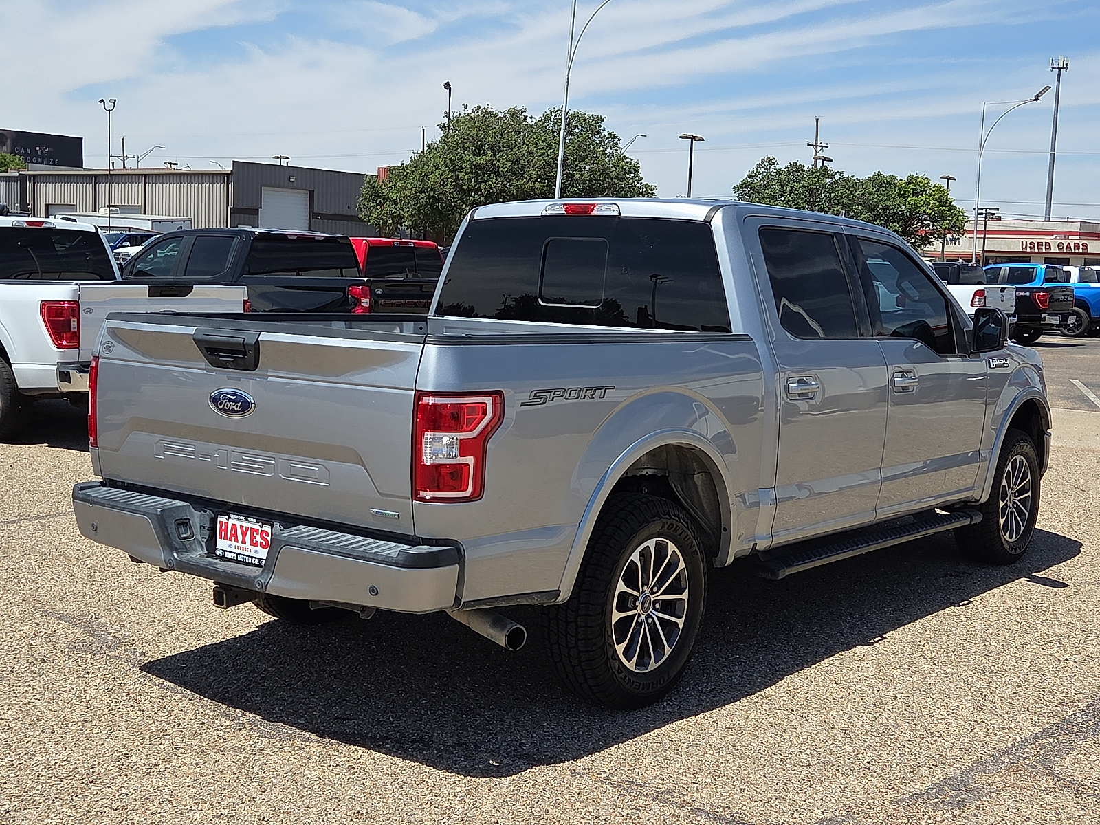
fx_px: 1398
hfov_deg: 42.9
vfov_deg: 32.9
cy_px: 412
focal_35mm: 44
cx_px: 550
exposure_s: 1/10000
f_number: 1.8
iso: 78
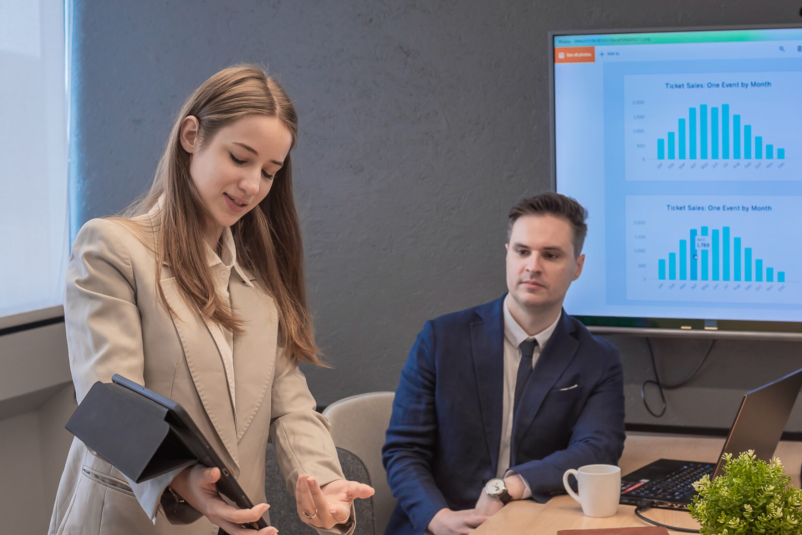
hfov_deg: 31.4
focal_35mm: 64
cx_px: 432
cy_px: 237
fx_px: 1426
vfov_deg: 21.2
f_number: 5
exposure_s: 1/100
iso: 640
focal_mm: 50
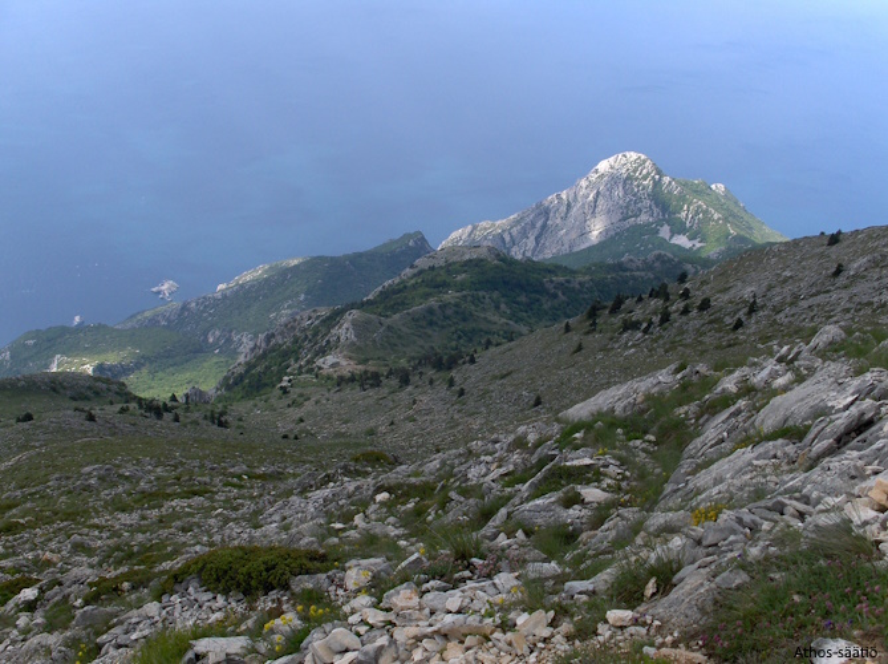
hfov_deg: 54.0
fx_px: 871
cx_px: 444
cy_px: 332
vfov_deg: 41.7
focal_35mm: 34
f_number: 3.6
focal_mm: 7
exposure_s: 1/215
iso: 50
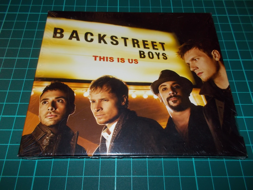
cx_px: 126
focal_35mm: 29
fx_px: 212
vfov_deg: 48.2
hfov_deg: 61.7
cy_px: 95
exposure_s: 1/30
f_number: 3.3
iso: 200
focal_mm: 4.1
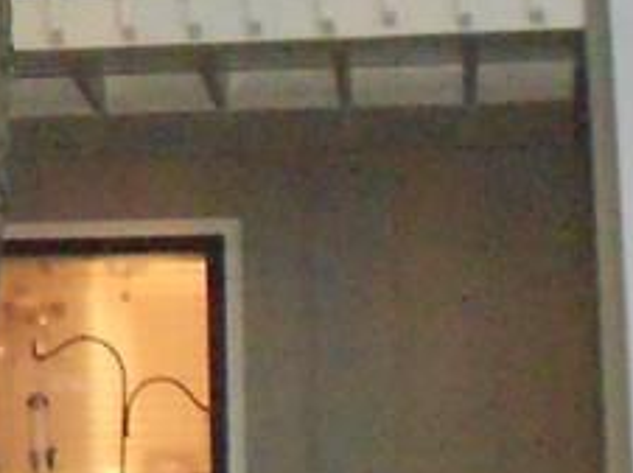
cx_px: -479
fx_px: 3069
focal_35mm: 168
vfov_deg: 8.8
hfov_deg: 11.0
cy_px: 168
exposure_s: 1/30
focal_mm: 6.7
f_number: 3.9
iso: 1600
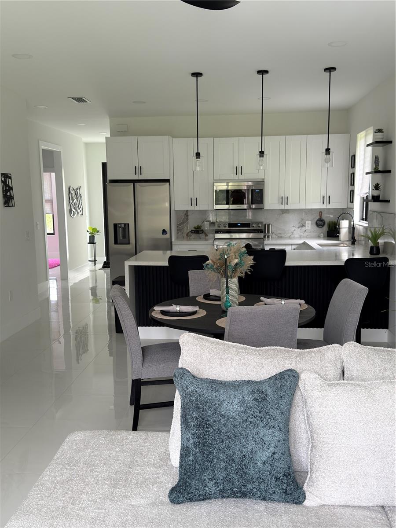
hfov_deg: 40.7
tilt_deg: -7.5
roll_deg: +0.3
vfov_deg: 52.6
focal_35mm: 35
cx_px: 198
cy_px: 264
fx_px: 534
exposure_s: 1/60
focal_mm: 6.76
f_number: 1.78
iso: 100
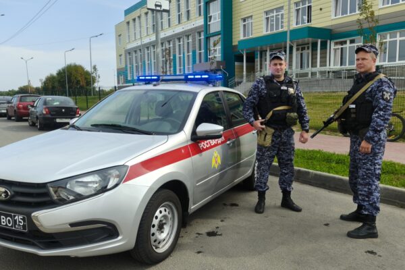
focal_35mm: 24
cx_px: 202
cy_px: 135
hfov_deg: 73.7
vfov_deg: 53.1
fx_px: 270
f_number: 1.8
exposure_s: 1/1373
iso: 80
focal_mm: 5.59
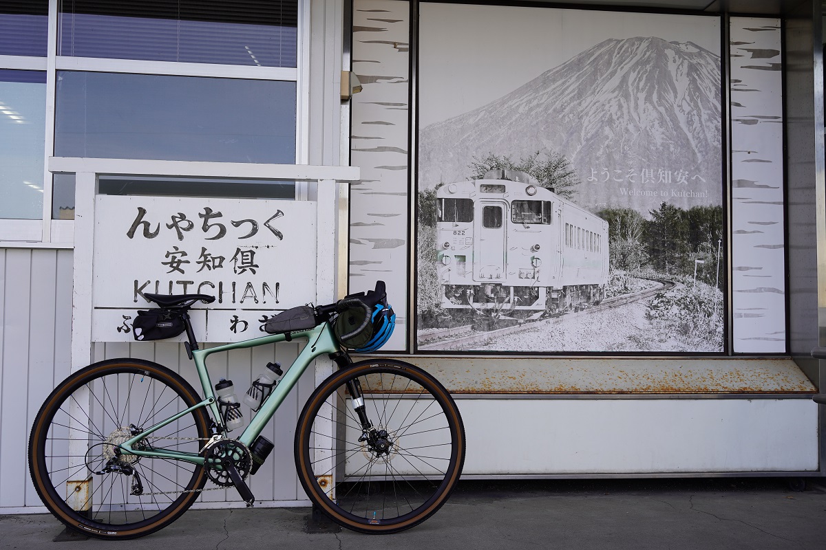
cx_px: 413
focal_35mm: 36
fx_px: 826
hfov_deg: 53.1
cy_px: 275
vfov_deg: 36.9
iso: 100
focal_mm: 36
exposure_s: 1/100
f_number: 8
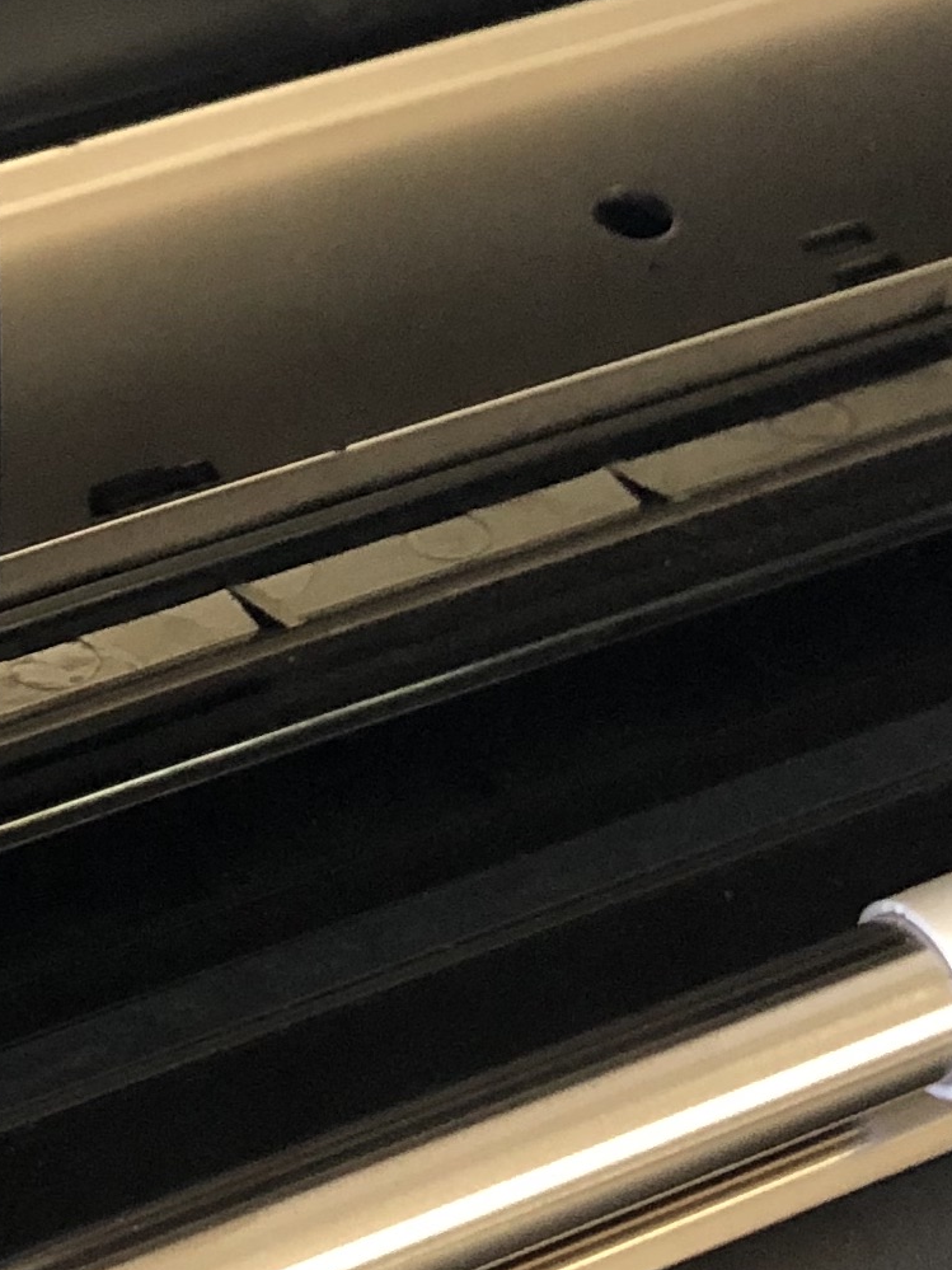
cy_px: 34
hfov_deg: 12.9
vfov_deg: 17.1
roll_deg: -3.1
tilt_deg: -36.1
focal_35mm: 113
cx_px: -109
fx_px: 4144
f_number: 1.8
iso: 100
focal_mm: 3.99
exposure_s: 1/11
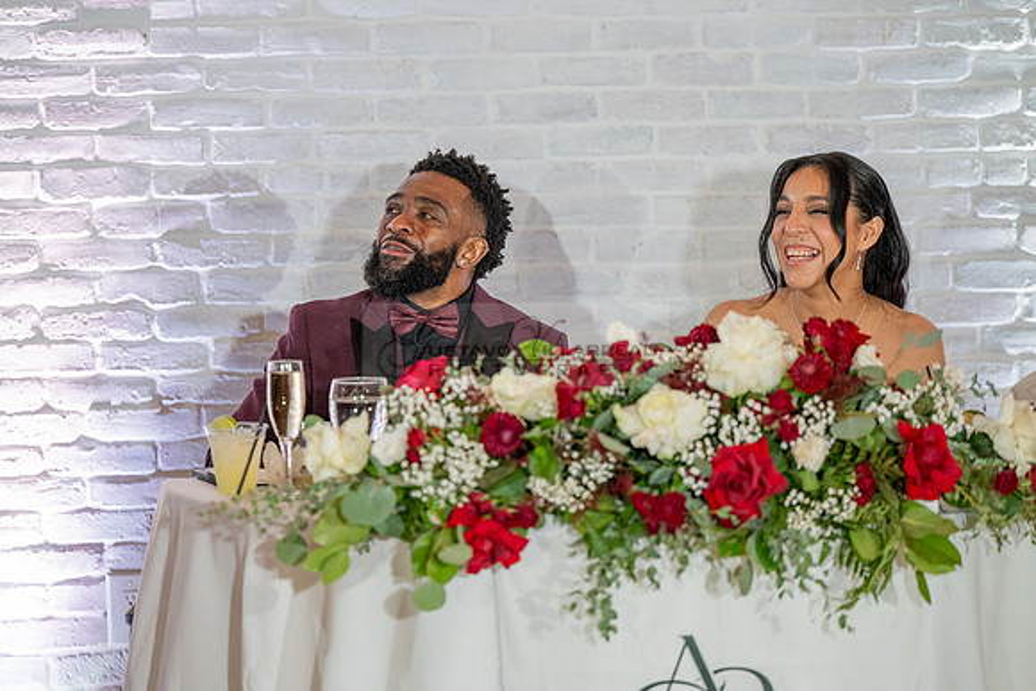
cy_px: 346
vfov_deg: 10.6
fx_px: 3742
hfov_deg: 15.8
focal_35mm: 130
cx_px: 518
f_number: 2.8
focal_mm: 130
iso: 1600
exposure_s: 1/320
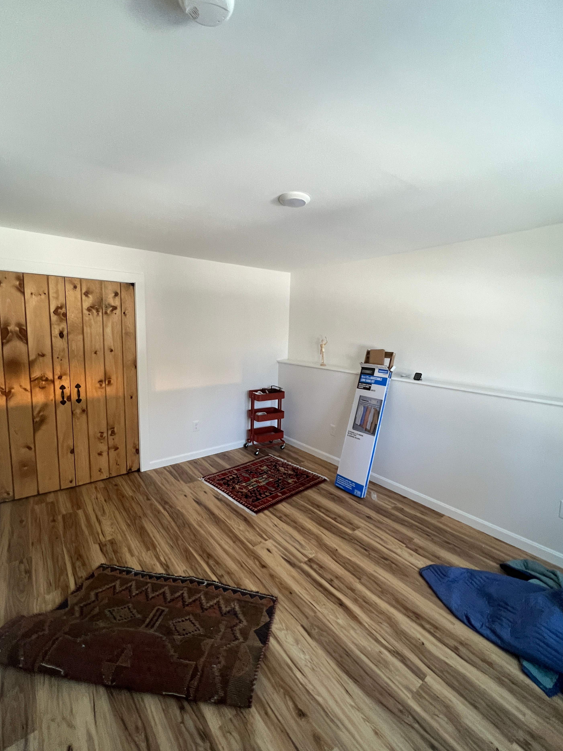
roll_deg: +0.7
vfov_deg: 102.1
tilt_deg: -4.9
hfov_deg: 85.7
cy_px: 370
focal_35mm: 14
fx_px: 304
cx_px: 275
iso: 250
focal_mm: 1.57
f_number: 1.8
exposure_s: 1/60
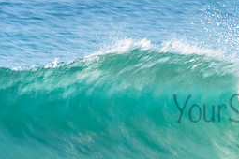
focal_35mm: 1367
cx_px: 270
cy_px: 101
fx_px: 9075
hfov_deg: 1.5
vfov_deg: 1.0
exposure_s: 1/30
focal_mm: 400
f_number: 18
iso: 100
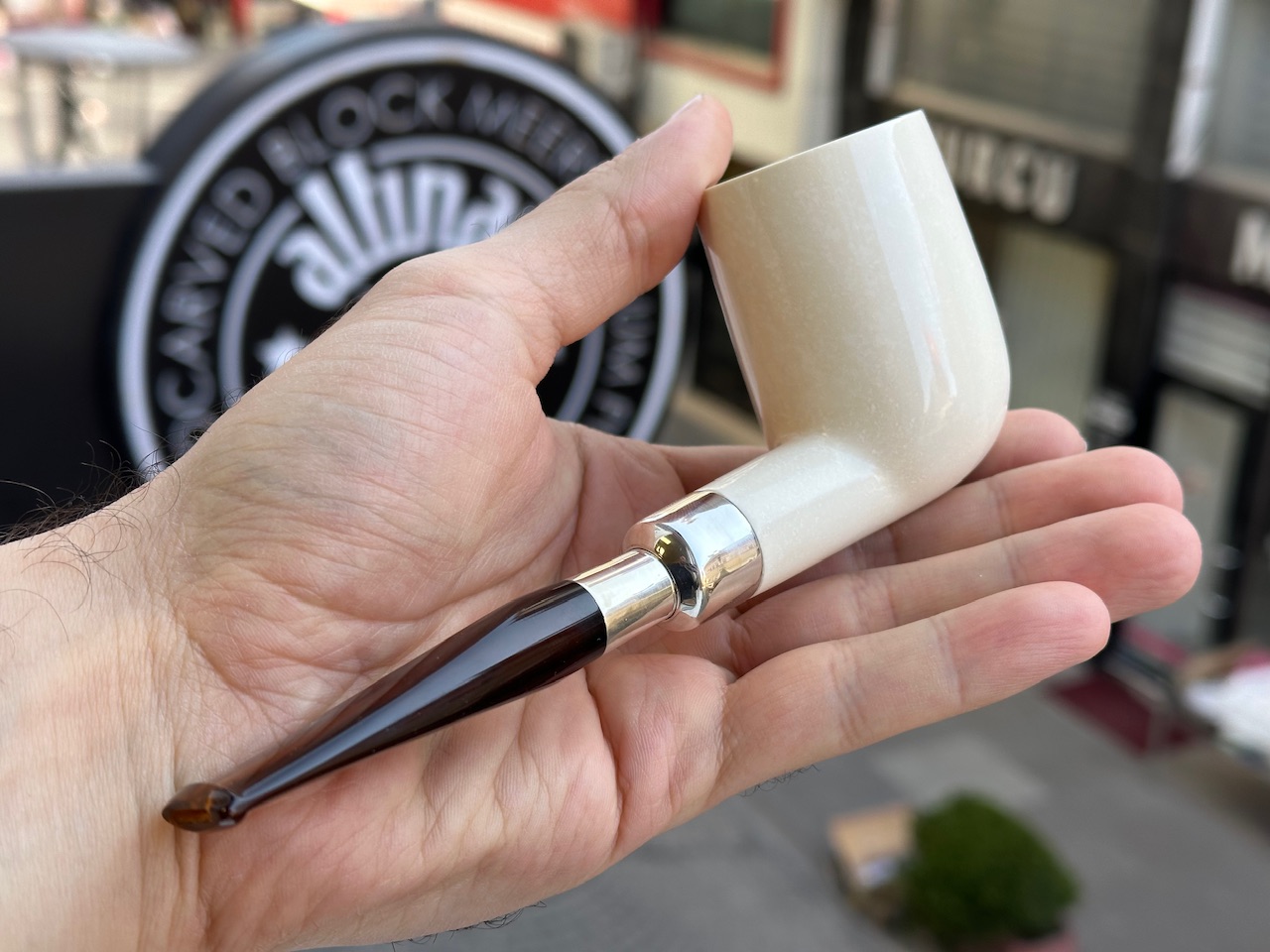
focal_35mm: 48
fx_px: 1761
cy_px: 476
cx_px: 635
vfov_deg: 30.3
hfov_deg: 39.7
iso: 64
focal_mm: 6.86
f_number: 1.78
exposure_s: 1/304
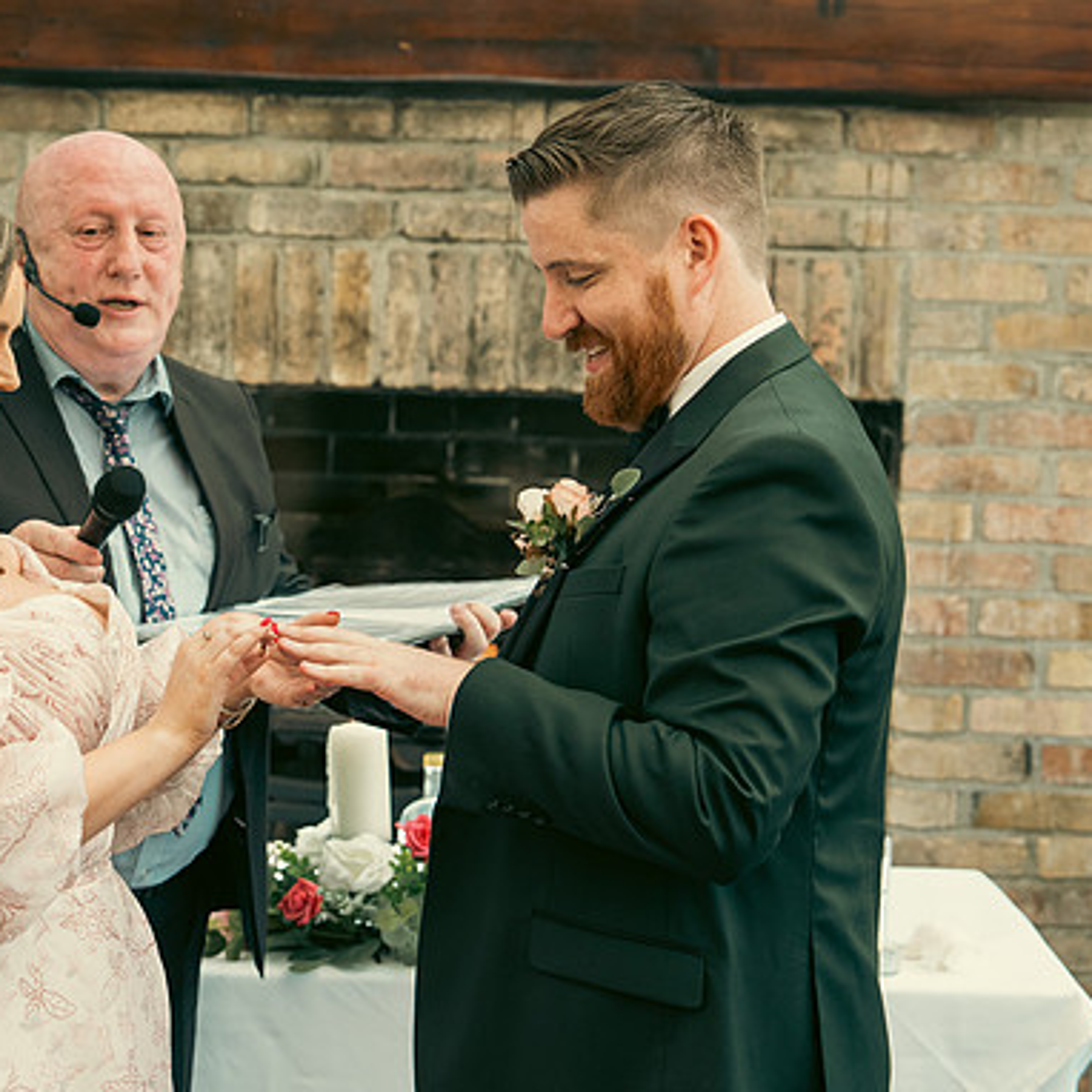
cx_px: 377
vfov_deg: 18.7
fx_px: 3319
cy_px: 547
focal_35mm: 93
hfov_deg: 18.6
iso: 400
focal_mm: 48
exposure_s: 1/200
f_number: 3.5
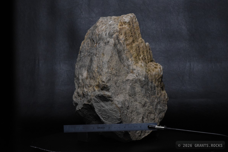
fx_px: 671
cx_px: 114
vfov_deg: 12.9
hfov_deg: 19.3
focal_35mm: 106
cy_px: 77
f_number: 20
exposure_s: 1/40
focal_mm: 105
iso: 5000
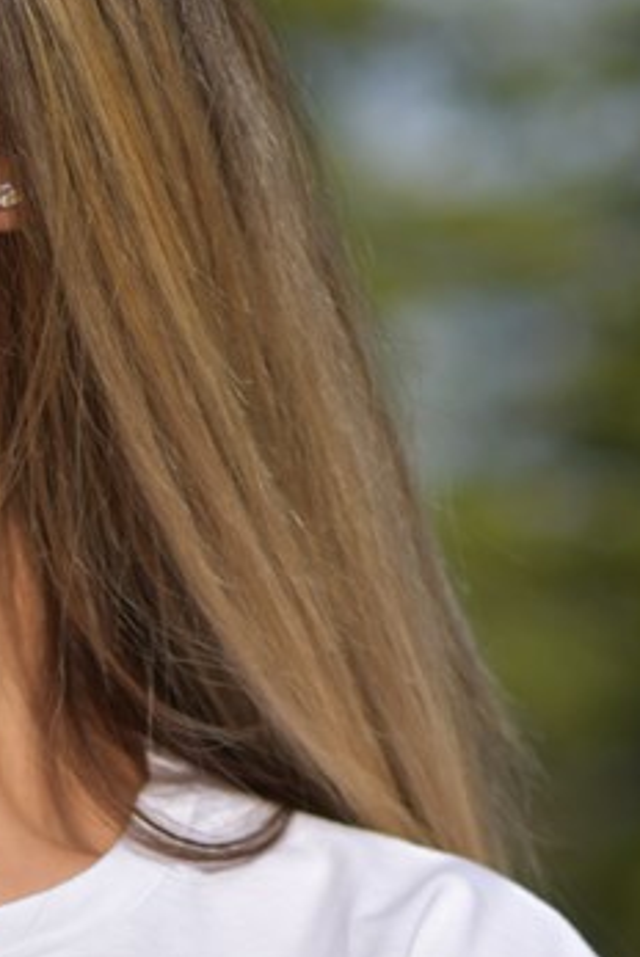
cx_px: -328
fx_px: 6892
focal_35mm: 259
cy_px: 1489
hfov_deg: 5.3
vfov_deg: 7.8
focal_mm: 50
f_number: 2
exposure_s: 1/6400
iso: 80
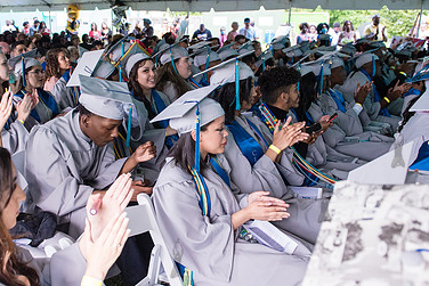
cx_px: 177
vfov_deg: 36.0
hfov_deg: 51.6
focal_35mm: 37
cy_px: 148
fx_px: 441
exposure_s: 1/800
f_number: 4
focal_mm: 24
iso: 2500
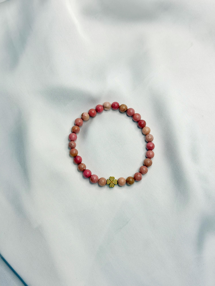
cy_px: 143
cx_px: 108
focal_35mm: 48
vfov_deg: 39.7
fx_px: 398
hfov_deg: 30.3
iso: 50
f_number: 1.78
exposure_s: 1/100
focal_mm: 6.76
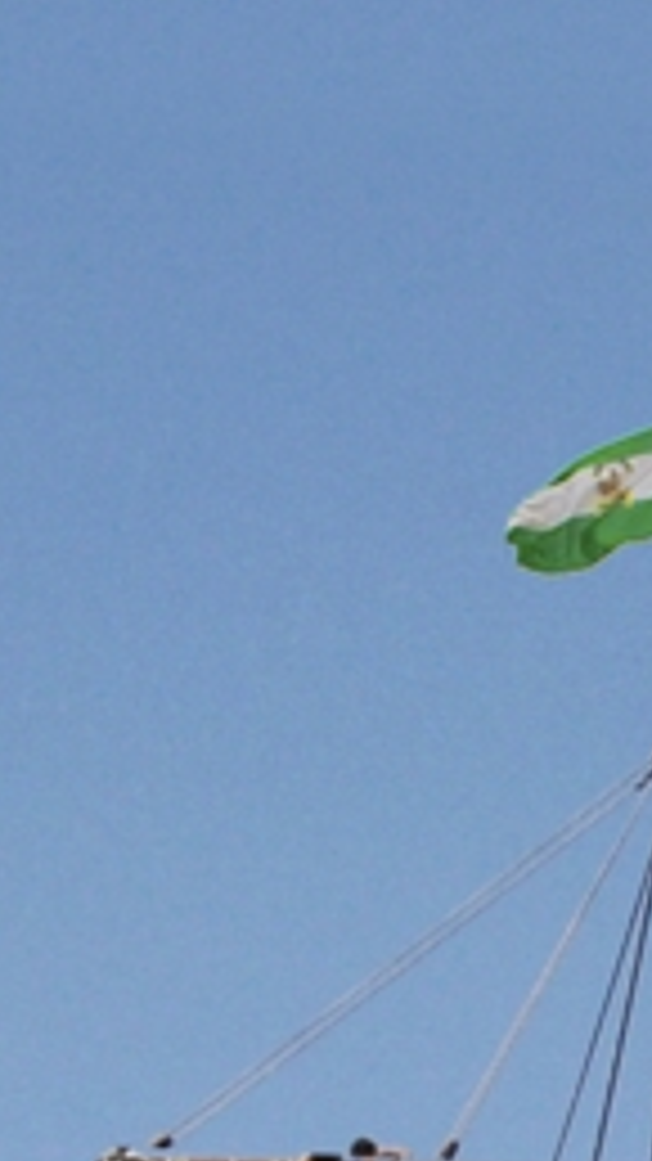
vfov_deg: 4.0
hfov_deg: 2.3
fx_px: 16492
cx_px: 1362
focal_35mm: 536
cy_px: 2344
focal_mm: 55
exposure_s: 1/500
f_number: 13
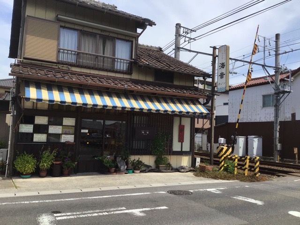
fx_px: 269
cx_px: 150
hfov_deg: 58.4
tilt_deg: +2.9
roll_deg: -2.2
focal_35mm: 31
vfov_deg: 45.4
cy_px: 112
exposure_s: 1/1217
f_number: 2.4
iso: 25
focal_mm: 3.3
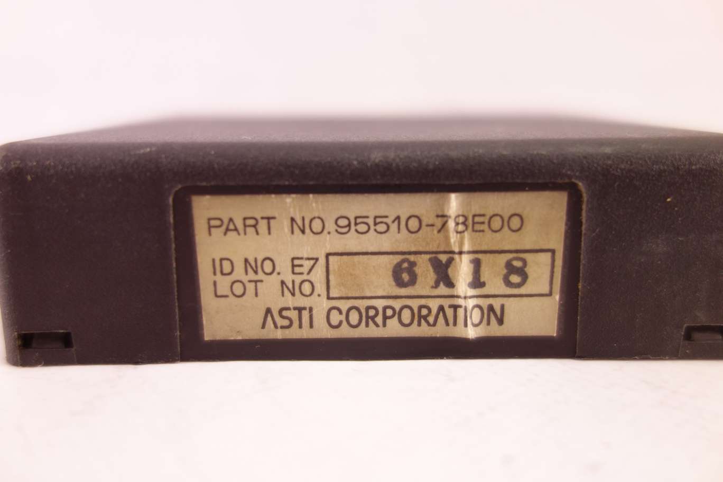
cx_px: 362
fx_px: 562
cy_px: 241
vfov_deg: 46.4
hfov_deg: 65.5
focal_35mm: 28
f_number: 1.8
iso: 200
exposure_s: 1/60
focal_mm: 10.4
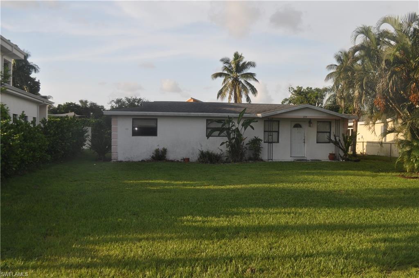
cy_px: 139
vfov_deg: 36.7
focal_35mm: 36
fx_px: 418
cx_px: 210
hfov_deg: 53.2
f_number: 6.3
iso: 200
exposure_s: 1/200
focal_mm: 24
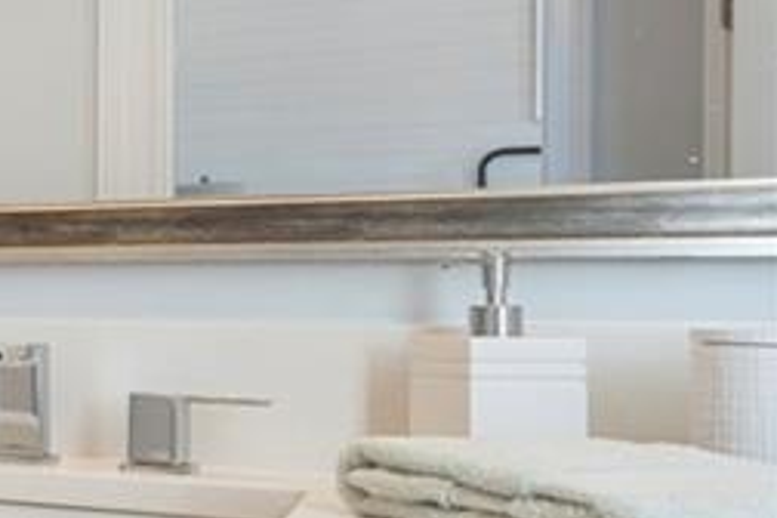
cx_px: -796
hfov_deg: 18.7
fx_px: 1403
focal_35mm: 65
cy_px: 356
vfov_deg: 20.8
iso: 200
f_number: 11
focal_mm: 16
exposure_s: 1
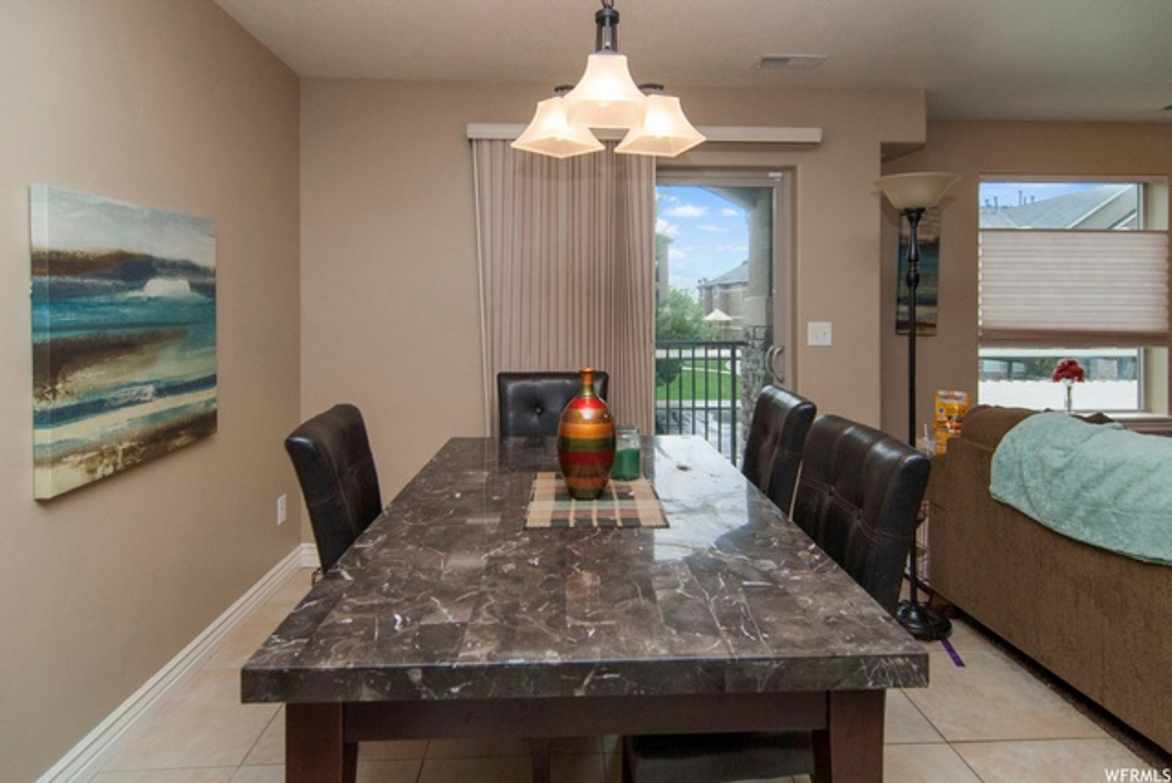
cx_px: 586
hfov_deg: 89.9
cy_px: 392
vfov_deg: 67.5
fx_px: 587
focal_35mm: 18
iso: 200
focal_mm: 12
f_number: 5
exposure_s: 1/60
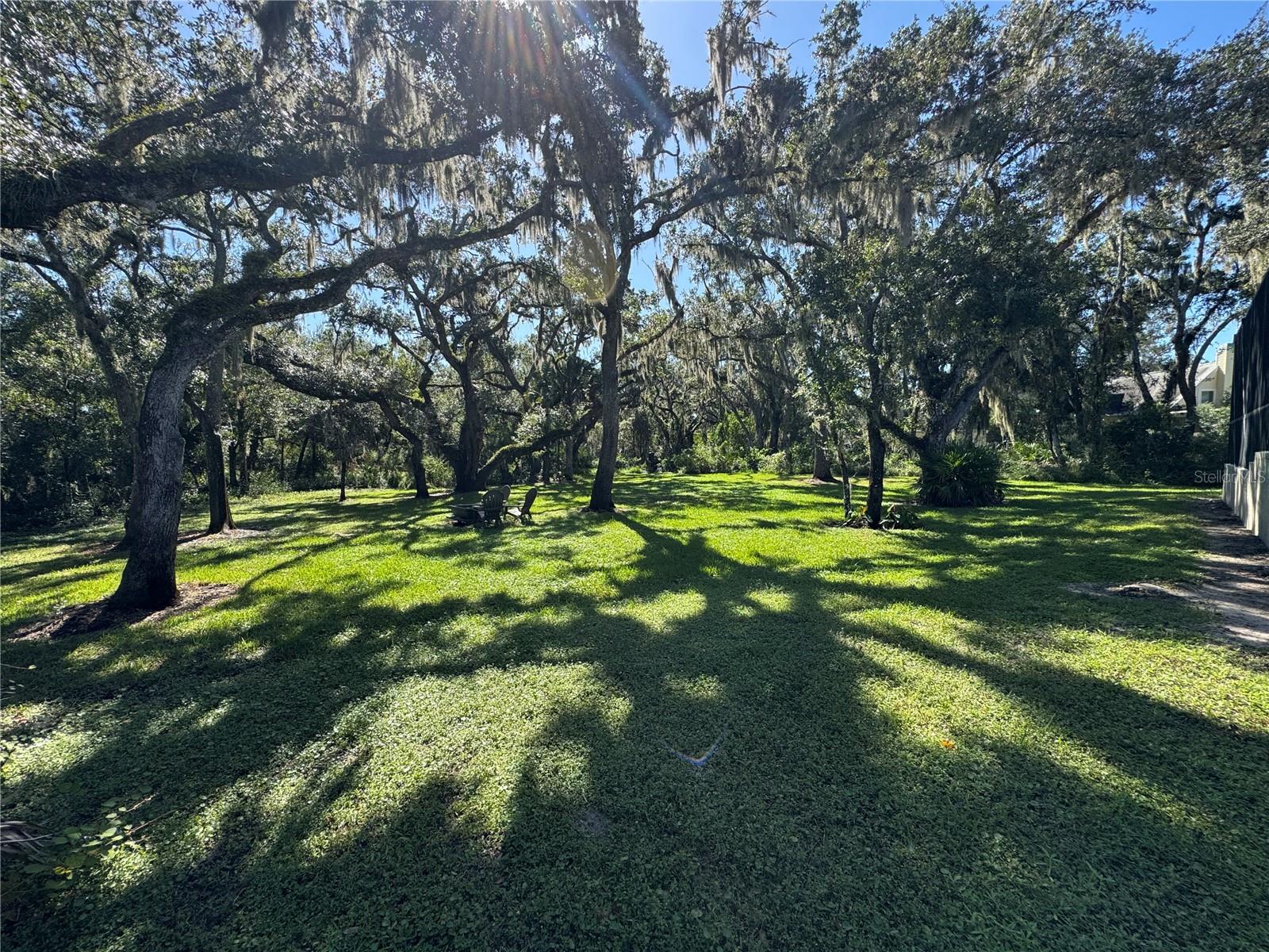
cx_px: 634
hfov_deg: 102.1
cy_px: 476
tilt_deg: -2.7
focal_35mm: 14
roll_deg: -0.1
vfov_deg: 85.7
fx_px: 513
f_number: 2.2
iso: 50
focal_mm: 2.22
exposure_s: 1/664
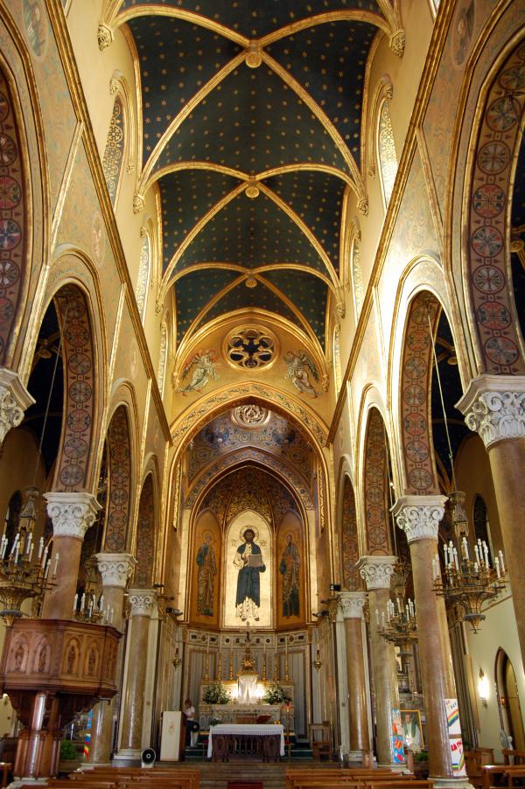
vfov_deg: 67.4
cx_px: 262
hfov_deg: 47.9
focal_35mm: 27
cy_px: 394
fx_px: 591
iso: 800
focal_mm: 18
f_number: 3.5
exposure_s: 1/10
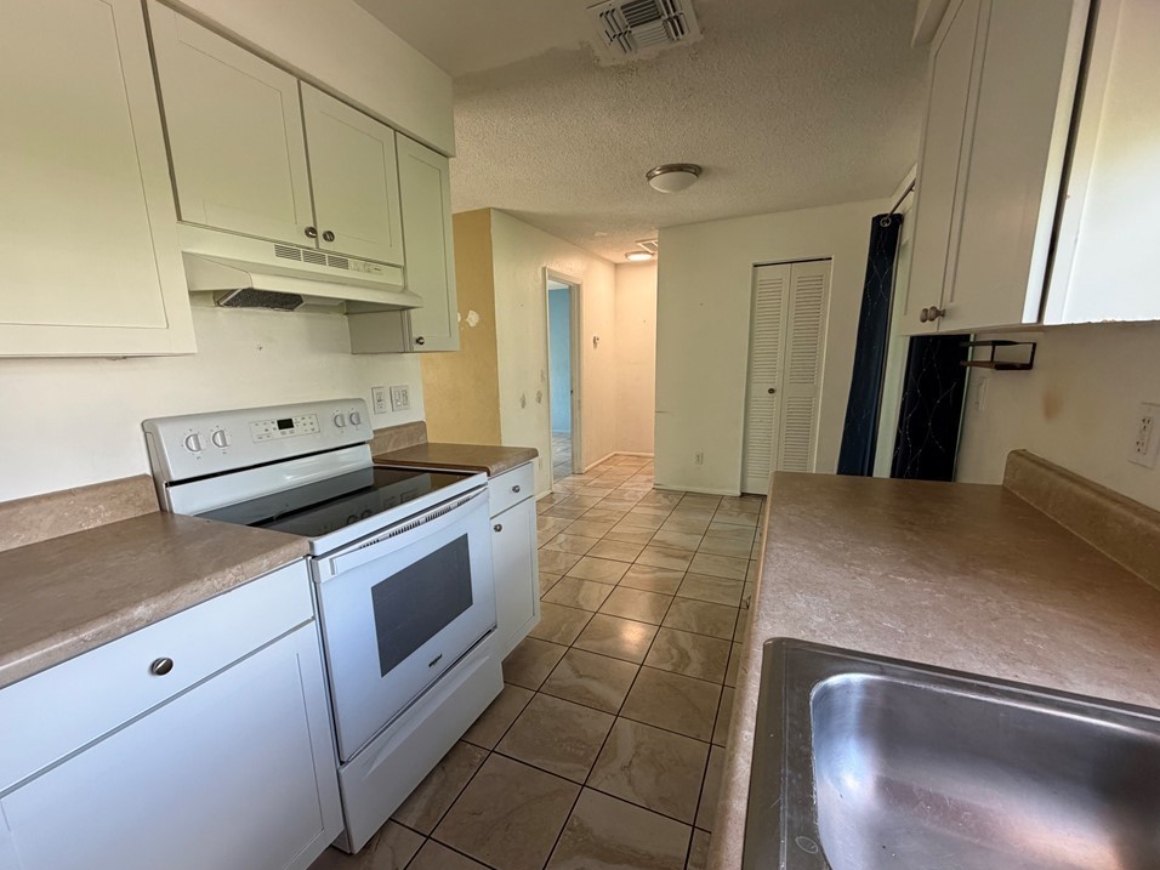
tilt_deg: -11.7
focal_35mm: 15
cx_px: 553
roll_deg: +2.5
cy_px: 456
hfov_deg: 98.1
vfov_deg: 81.7
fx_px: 503
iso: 200
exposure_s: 1/120
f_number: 2.2
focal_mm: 2.22
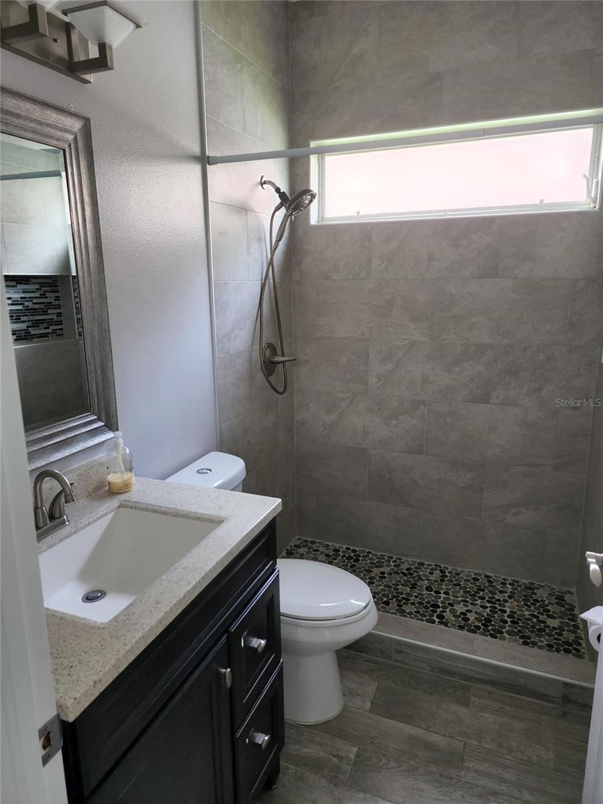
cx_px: 302
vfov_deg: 73.9
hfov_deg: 58.9
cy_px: 402
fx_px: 534
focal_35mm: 23
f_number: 1.8
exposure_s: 1/120
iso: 200
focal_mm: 6.4
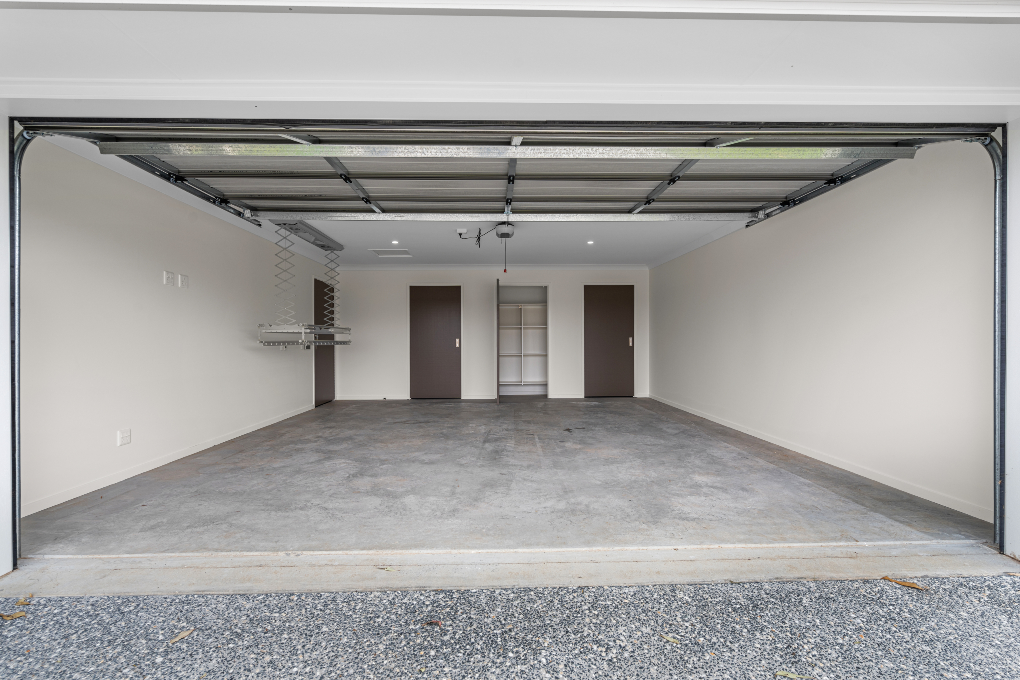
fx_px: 453
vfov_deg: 73.8
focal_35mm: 16
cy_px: 340
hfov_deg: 96.7
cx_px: 510
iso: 200
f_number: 8
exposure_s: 1/30
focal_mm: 16
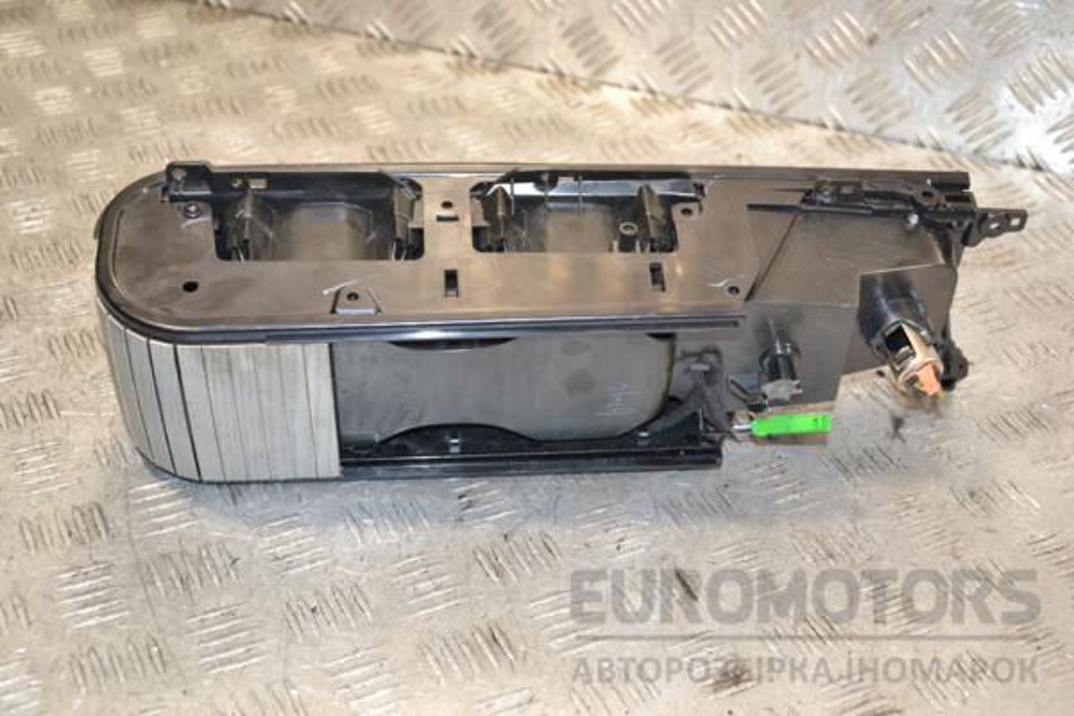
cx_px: 537
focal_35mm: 60
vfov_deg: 22.6
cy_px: 358
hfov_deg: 33.4
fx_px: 1790
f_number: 4.8
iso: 800
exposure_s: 1/125
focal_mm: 40
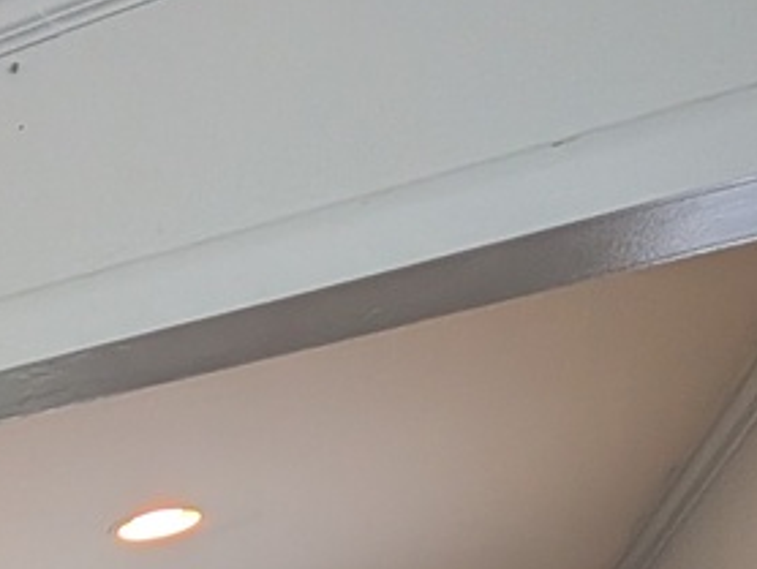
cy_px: 1176
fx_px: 1357
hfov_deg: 19.5
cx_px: -722
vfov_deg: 16.8
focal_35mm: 62
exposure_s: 1/120
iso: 107
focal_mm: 2.02
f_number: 1.7
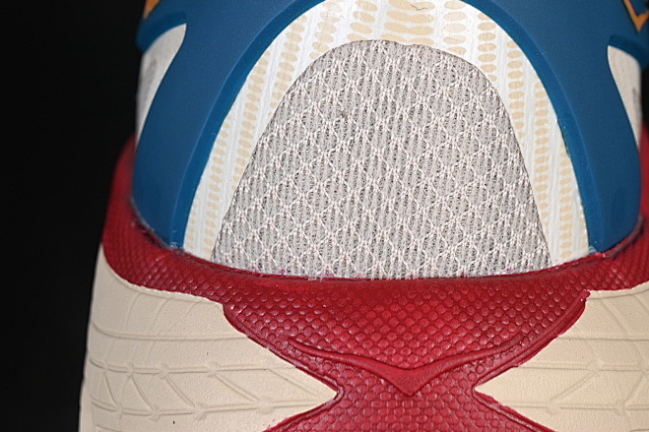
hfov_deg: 16.6
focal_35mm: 123
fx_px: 2217
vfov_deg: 11.1
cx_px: 396
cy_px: 99
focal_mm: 50
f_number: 7.1
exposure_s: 1/80
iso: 160
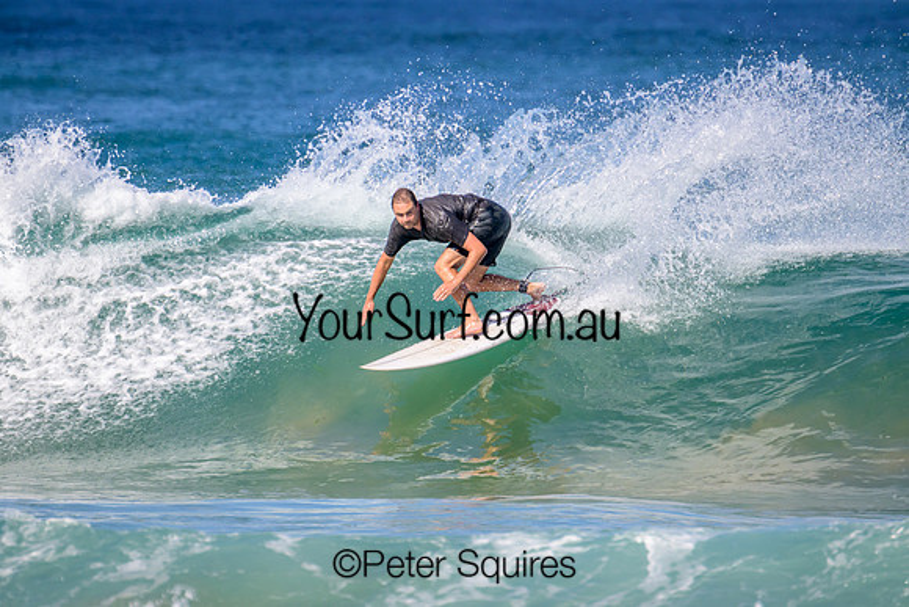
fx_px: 20204
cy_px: 304
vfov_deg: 1.7
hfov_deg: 2.6
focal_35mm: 800
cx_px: 454
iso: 900
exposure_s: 1/2000
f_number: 11
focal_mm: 800
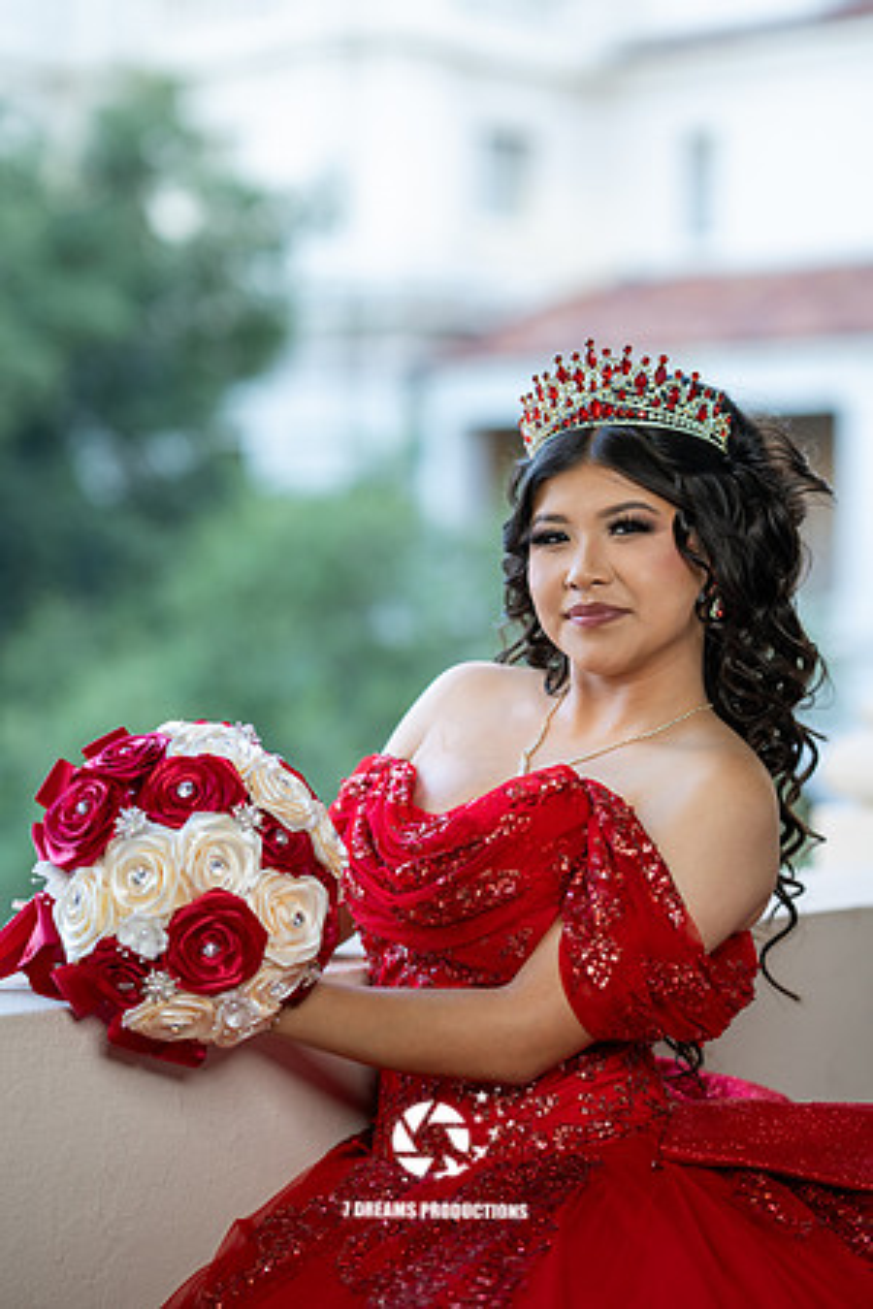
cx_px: 436
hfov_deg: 16.1
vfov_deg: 23.9
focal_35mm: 85
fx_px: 3092
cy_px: 654
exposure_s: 1/125
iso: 250
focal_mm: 85
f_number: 2
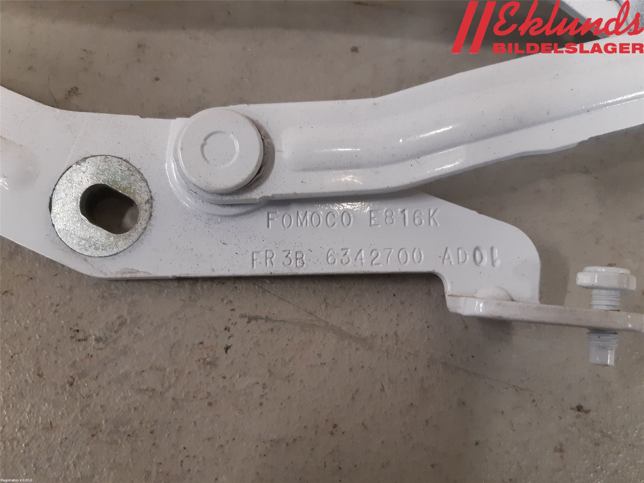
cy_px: 242
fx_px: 484
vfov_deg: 53.1
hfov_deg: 67.3
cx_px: 322
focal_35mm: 26
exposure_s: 1/50
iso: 200
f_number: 1.7
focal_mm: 3.93
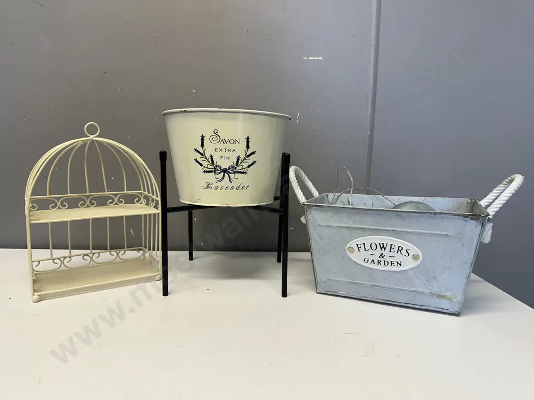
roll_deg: -1.5
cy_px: 200
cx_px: 267
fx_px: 370
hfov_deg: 71.6
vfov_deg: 56.8
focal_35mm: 24
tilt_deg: -7.4
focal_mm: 6.86
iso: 80
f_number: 1.78
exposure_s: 1/100
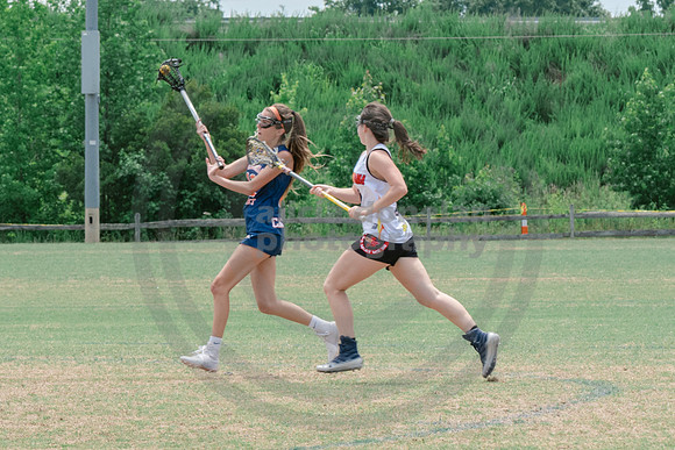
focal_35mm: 299
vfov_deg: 4.6
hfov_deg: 6.9
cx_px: 299
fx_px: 5606
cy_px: 232
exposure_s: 1/1000
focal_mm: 102
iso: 400
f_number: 8
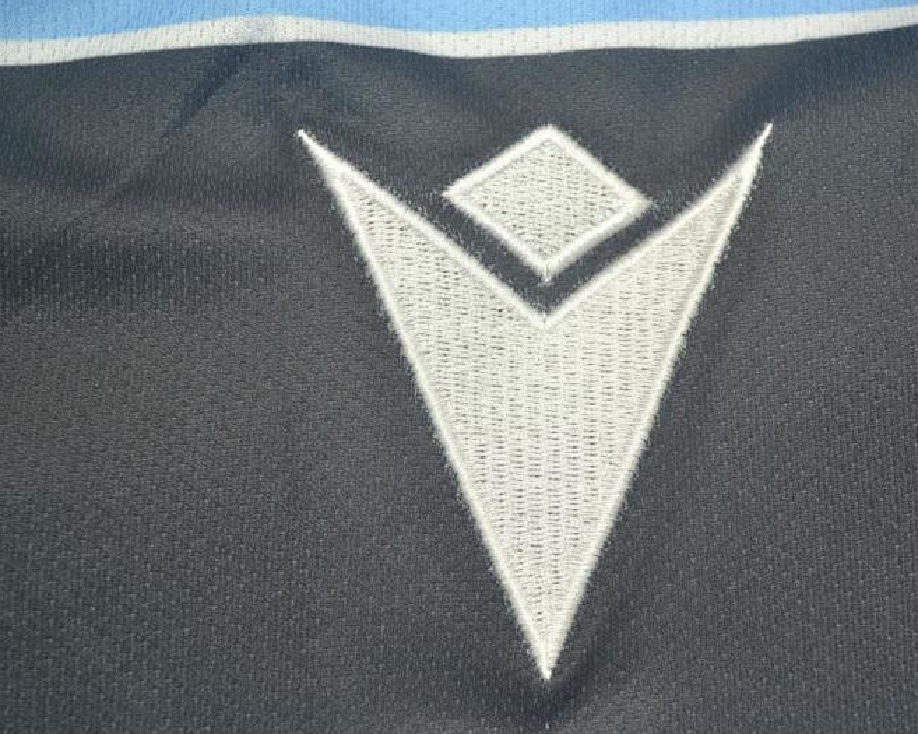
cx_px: 551
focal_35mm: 72
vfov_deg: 21.2
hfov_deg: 26.4
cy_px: 371
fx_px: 1955
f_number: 5.3
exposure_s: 1/60
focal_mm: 42
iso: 200
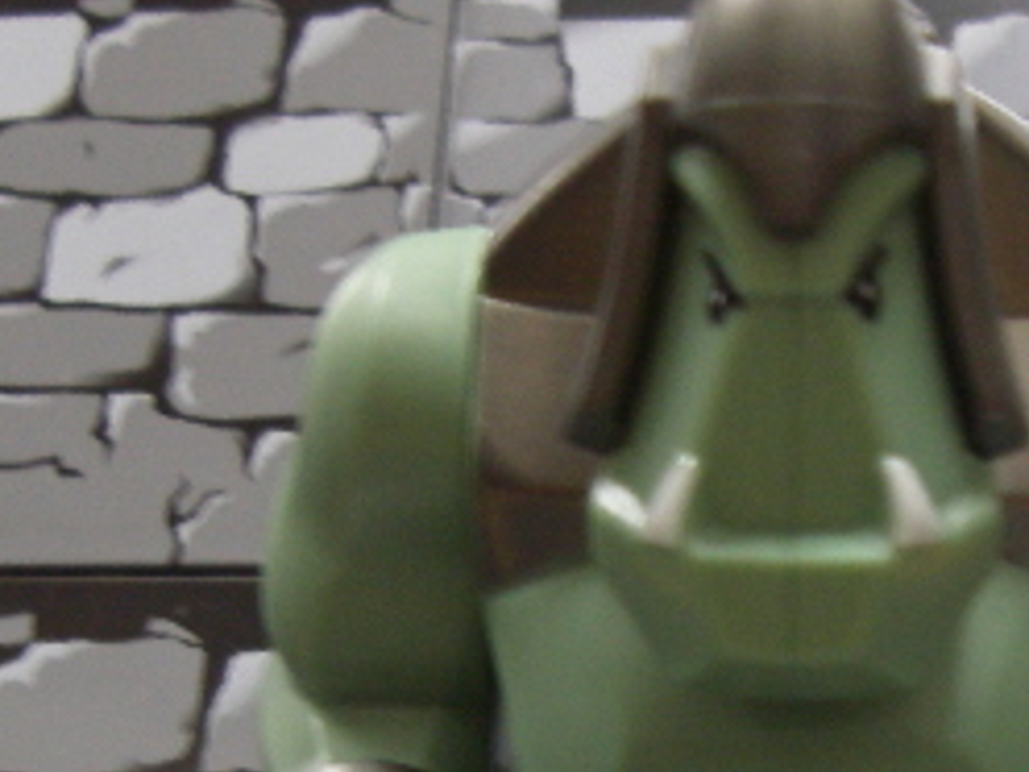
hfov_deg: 19.9
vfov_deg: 15.0
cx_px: 755
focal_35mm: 98
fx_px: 2913
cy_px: 668
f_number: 3.3
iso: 160
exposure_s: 1/4
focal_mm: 6.3
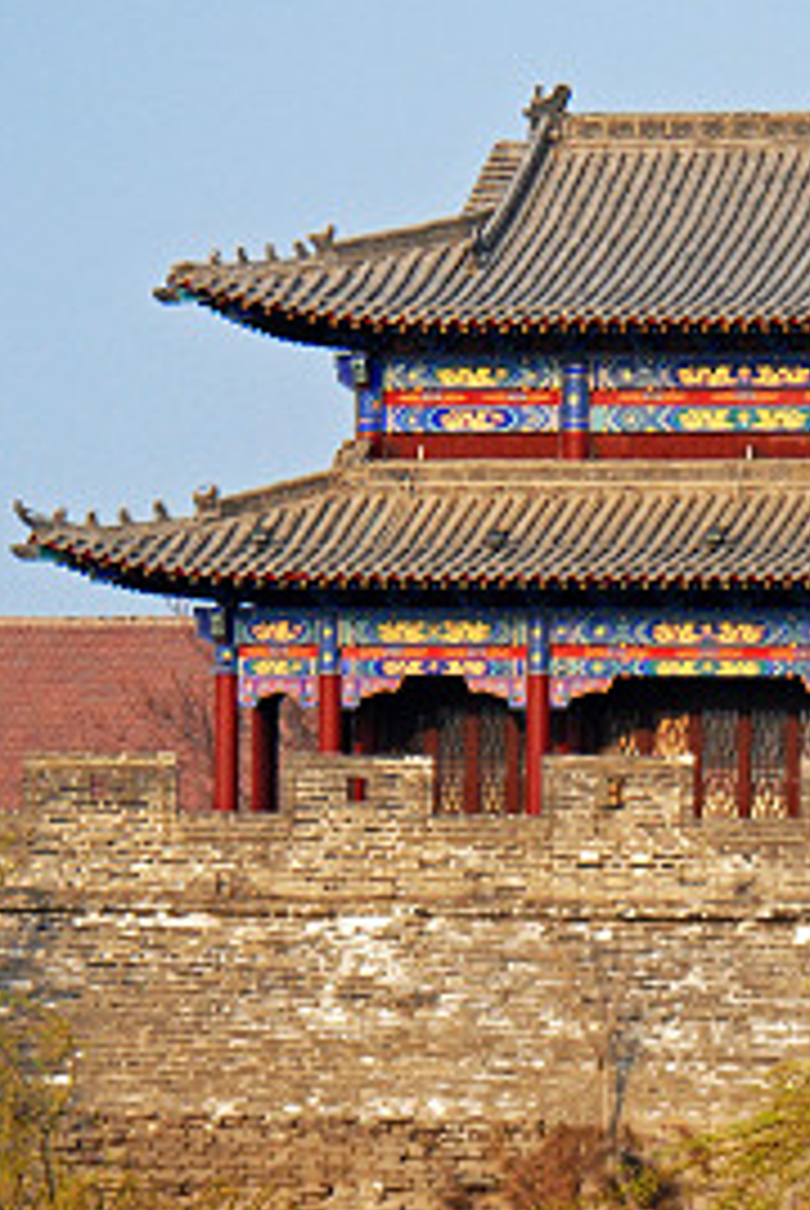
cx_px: 763
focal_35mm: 551
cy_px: 1259
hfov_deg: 2.5
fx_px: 18551
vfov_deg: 3.7
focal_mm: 165
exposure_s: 1/125
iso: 200
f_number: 6.3
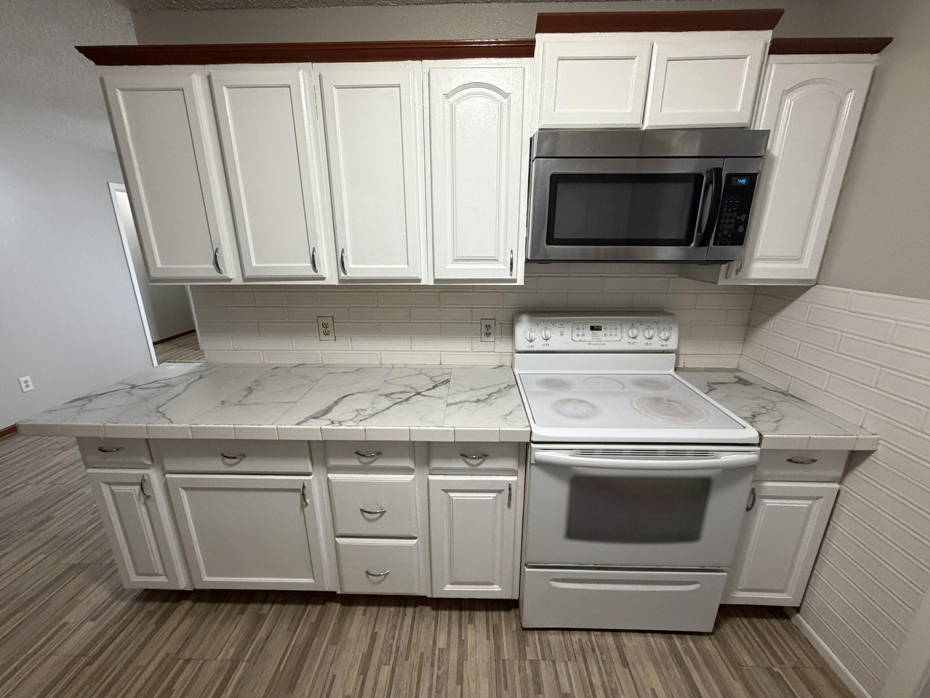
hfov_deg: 102.1
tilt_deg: -16.5
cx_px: 465
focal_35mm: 14
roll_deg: +0.2
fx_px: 376
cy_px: 349
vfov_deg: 85.7
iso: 400
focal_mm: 2.22
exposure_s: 1/60
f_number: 2.2
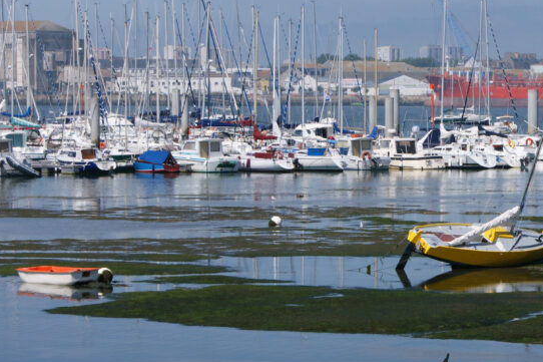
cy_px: 225
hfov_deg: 12.1
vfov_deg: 8.1
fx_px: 2563
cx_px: 413
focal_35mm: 170
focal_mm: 60
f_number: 13
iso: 100
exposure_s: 1/200
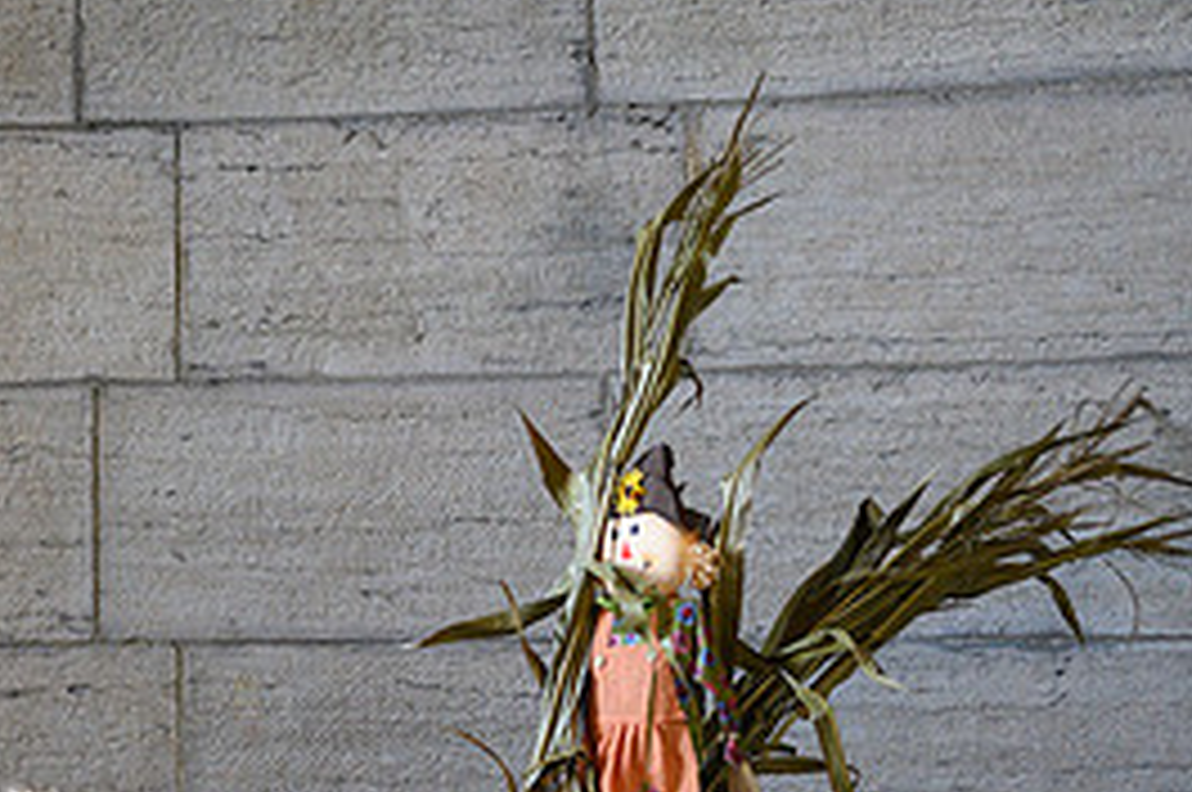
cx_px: 63
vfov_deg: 12.9
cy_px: 765
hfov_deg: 19.1
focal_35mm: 105
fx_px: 3472
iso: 2000
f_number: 3.2
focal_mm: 48
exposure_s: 1/500
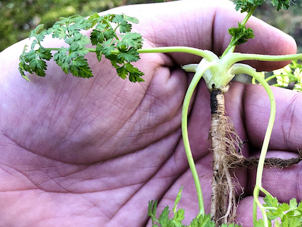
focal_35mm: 56
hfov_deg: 33.4
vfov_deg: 25.8
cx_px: 238
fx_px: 489
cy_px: 171
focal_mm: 3.99
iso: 40
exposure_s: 1/120
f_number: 1.8
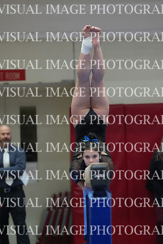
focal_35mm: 244
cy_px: 106
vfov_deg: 8.4
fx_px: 1656
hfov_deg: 5.6
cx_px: 86
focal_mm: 200
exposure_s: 1/1250
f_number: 4
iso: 16000
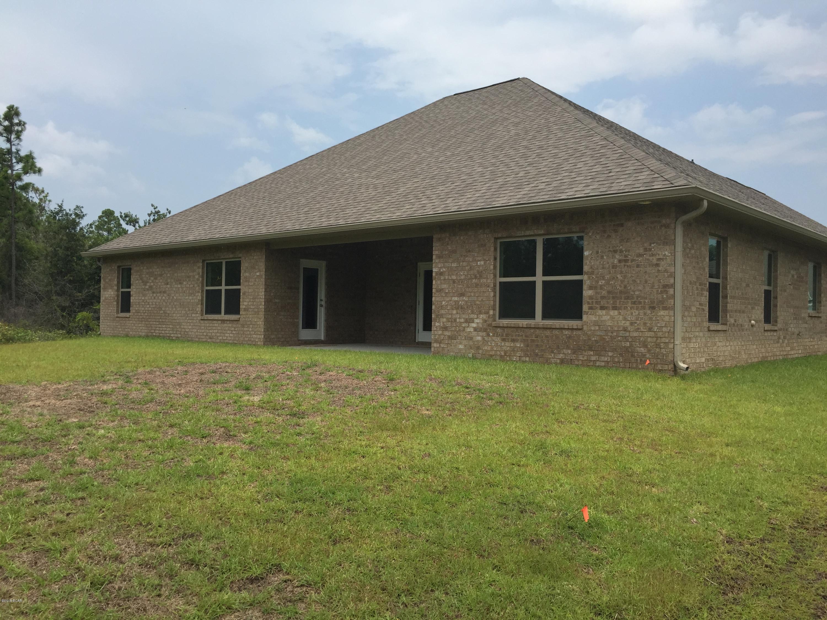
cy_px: 310
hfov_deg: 61.7
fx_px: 693
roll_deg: -2.8
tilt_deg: +1.2
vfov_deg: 48.2
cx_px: 414
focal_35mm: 29
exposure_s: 1/2825
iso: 32
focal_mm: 4.15
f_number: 2.2
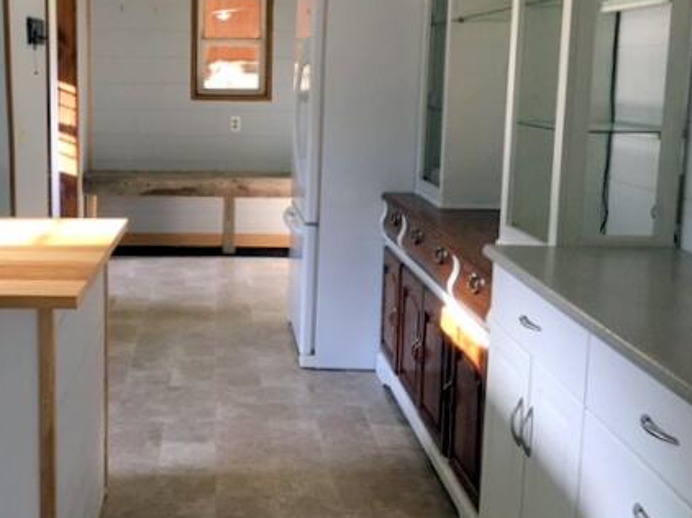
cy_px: 195
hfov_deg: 42.1
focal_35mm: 44
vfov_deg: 32.7
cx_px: 202
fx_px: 879
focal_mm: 4.15
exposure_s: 1/30
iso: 125
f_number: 2.2
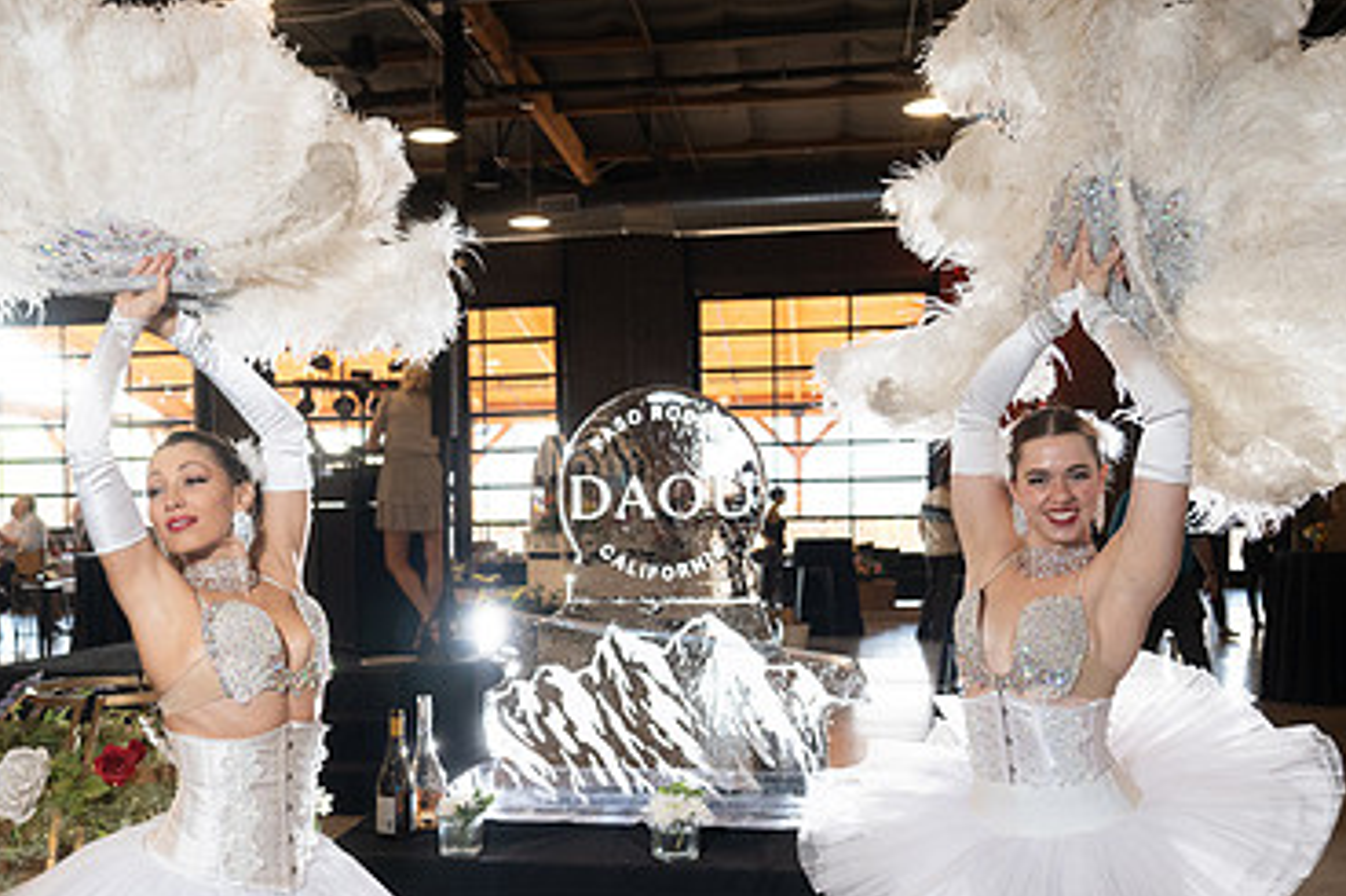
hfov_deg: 47.3
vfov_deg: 32.5
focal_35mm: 41
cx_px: 574
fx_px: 1532
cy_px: 558
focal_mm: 26
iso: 1600
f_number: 4
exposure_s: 1/100
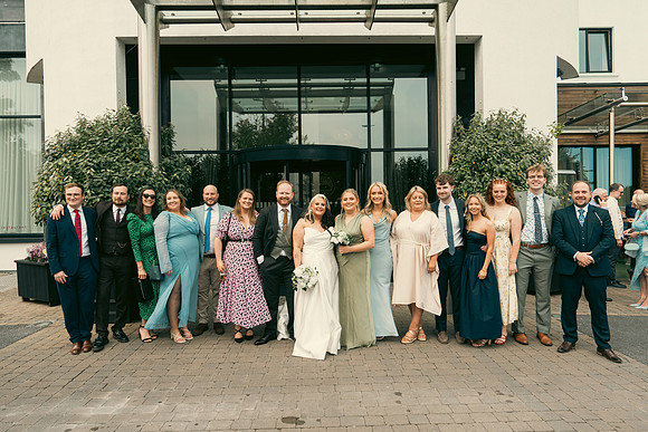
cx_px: 324
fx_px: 432
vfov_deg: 53.2
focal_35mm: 24
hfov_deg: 73.7
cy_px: 216
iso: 125
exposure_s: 1/250
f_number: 5
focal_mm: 24
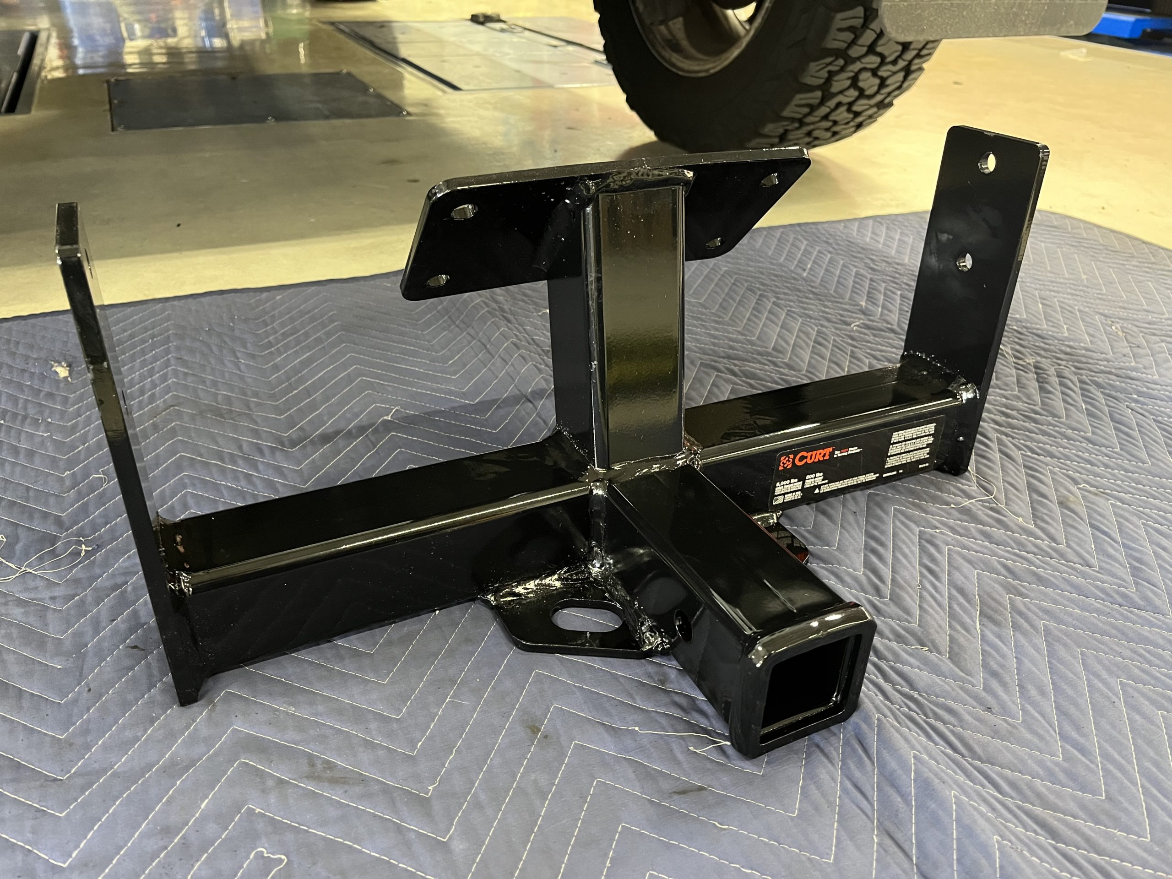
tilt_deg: -30.7
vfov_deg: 53.1
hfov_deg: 67.3
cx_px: 586
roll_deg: -2.5
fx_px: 880
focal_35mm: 26
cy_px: 440
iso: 400
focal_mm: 5.1
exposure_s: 1/50
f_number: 1.6
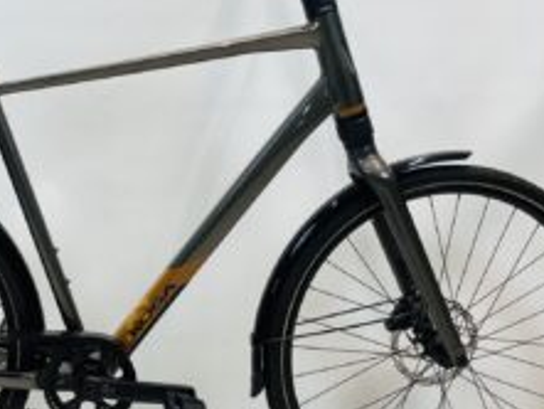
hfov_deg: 35.5
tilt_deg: -6.2
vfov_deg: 27.5
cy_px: 177
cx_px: 145
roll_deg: -0.8
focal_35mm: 53
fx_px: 833
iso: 50
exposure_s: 1/100
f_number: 1.8
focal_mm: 4.25
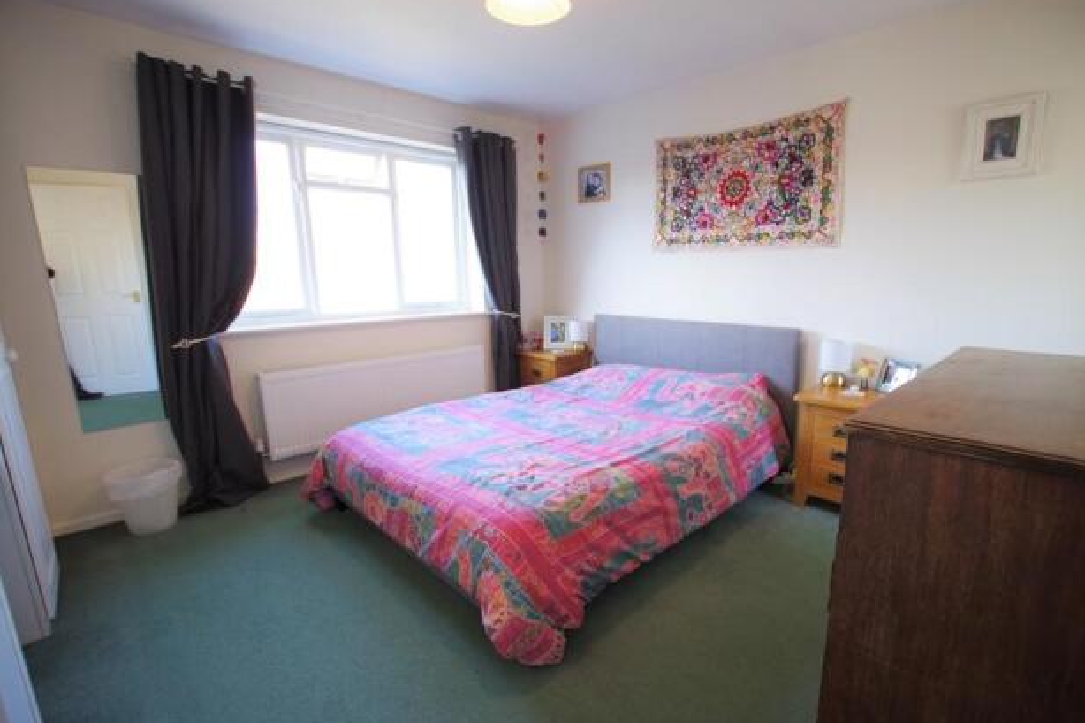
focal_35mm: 16
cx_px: 577
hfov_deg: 96.6
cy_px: 377
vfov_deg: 73.7
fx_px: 482
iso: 200
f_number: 3.5
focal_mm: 10
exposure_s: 1/25
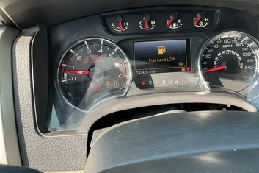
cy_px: 68
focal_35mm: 33
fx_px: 237
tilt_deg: -25.7
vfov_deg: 39.7
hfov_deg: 57.2
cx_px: 139
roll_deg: +2.6
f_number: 1.8
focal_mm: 3
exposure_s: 1/122
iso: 50
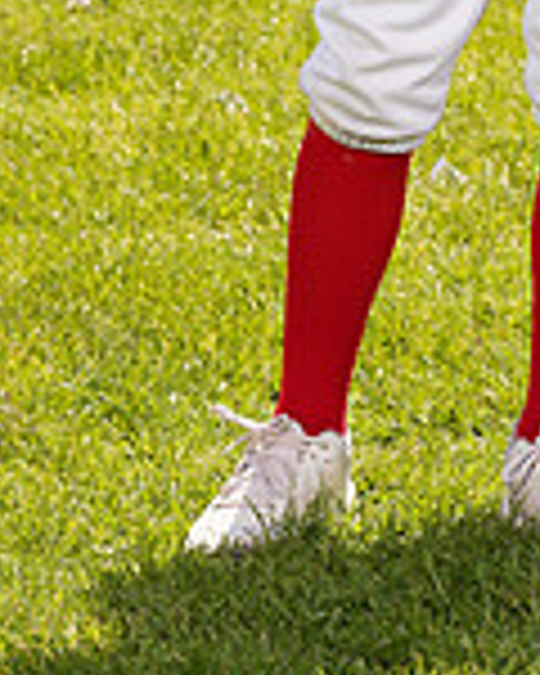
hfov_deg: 4.3
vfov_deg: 5.3
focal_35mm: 362
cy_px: -490
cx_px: 686
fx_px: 7232
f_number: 9
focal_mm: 100
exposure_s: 1/160
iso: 100
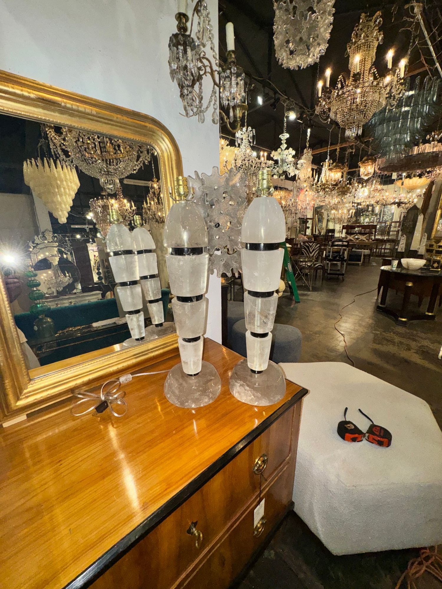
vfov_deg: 102.1
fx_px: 238
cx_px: 221
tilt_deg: -15.6
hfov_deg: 85.7
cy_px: 294
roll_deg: +1.0
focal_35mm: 14
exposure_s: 1/60
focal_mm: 2.22
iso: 100
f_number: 2.2
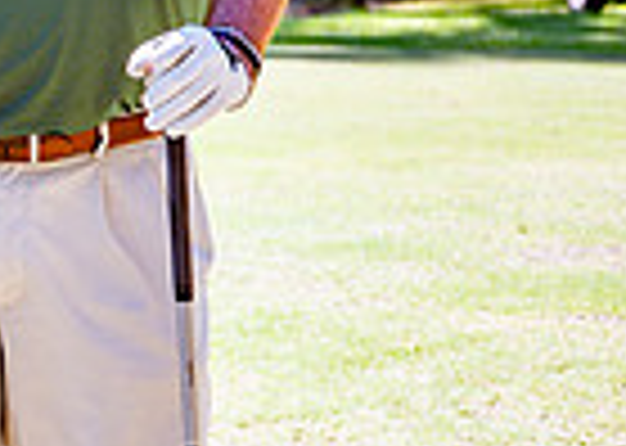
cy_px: 166
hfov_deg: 10.0
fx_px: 3250
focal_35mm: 183
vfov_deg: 7.8
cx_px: -703
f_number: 2.8
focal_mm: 38
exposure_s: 1/640
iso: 100
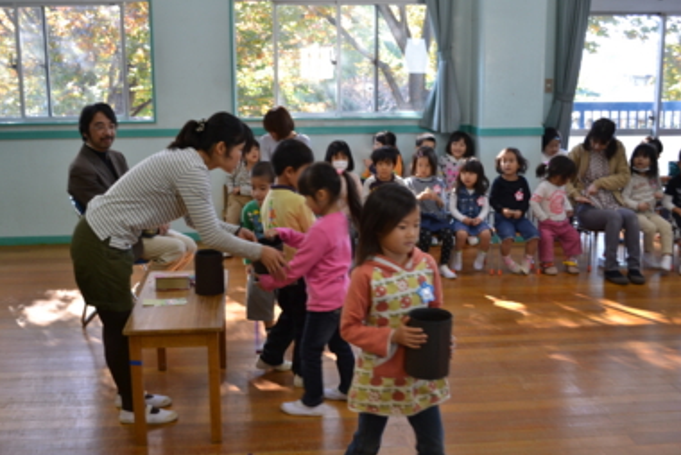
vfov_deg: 32.7
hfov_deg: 47.4
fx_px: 776
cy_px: 223
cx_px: 330
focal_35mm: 41
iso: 400
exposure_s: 1/60
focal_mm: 26
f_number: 4.2
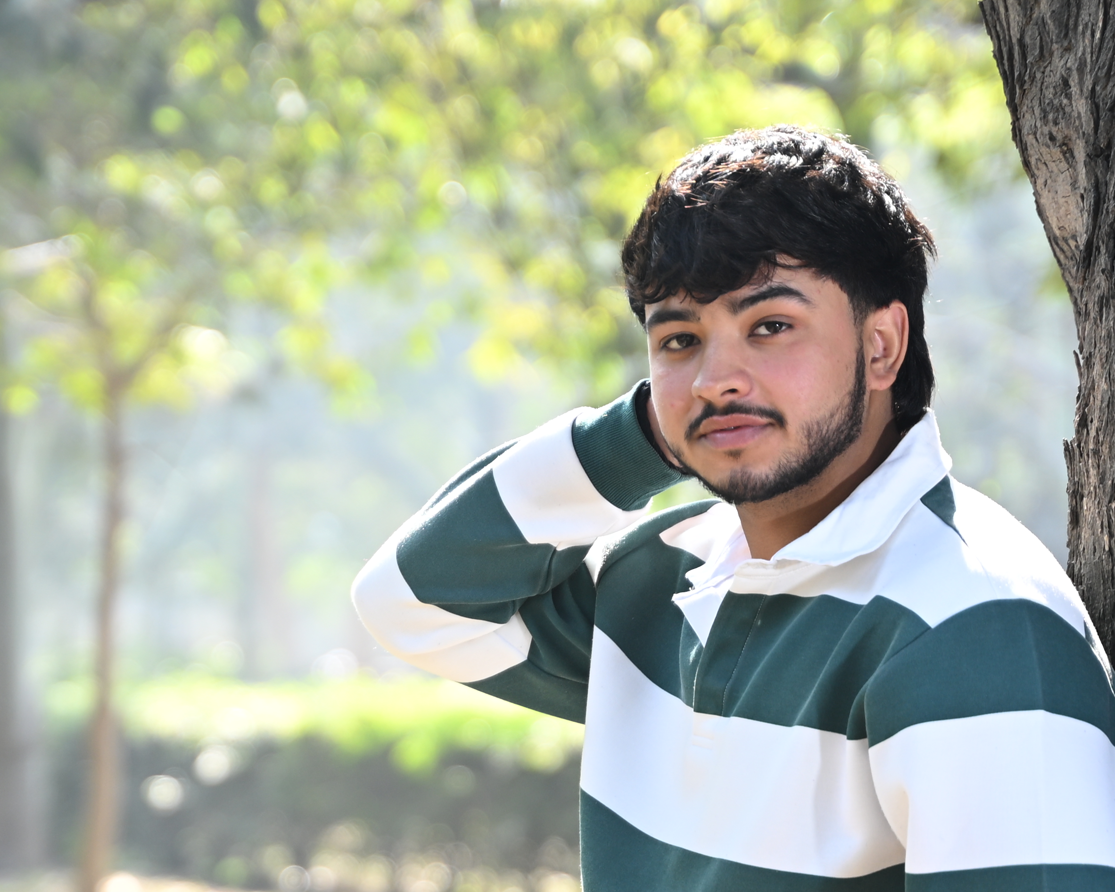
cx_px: 307
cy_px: 780
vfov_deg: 8.6
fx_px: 5940
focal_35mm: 180
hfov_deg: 10.7
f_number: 2.8
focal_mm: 75
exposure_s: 1/200
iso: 200
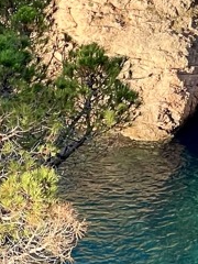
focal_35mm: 411
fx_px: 3135
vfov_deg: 4.8
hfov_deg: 3.6
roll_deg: -1.1
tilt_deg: -31.1
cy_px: 56
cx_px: 260
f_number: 2.8
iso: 32
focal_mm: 9
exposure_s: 1/190
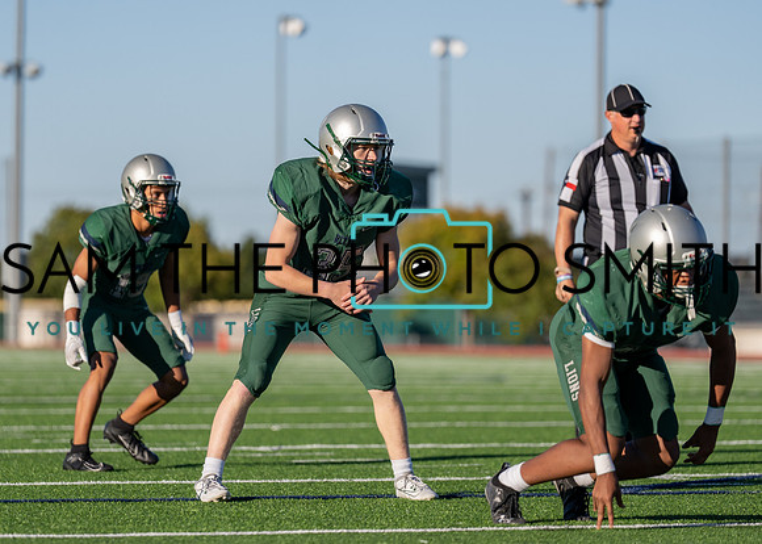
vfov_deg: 6.2
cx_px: 323
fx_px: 4997
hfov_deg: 8.7
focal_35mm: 231
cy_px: 283
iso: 100
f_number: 2.8
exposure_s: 1/2500
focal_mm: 171
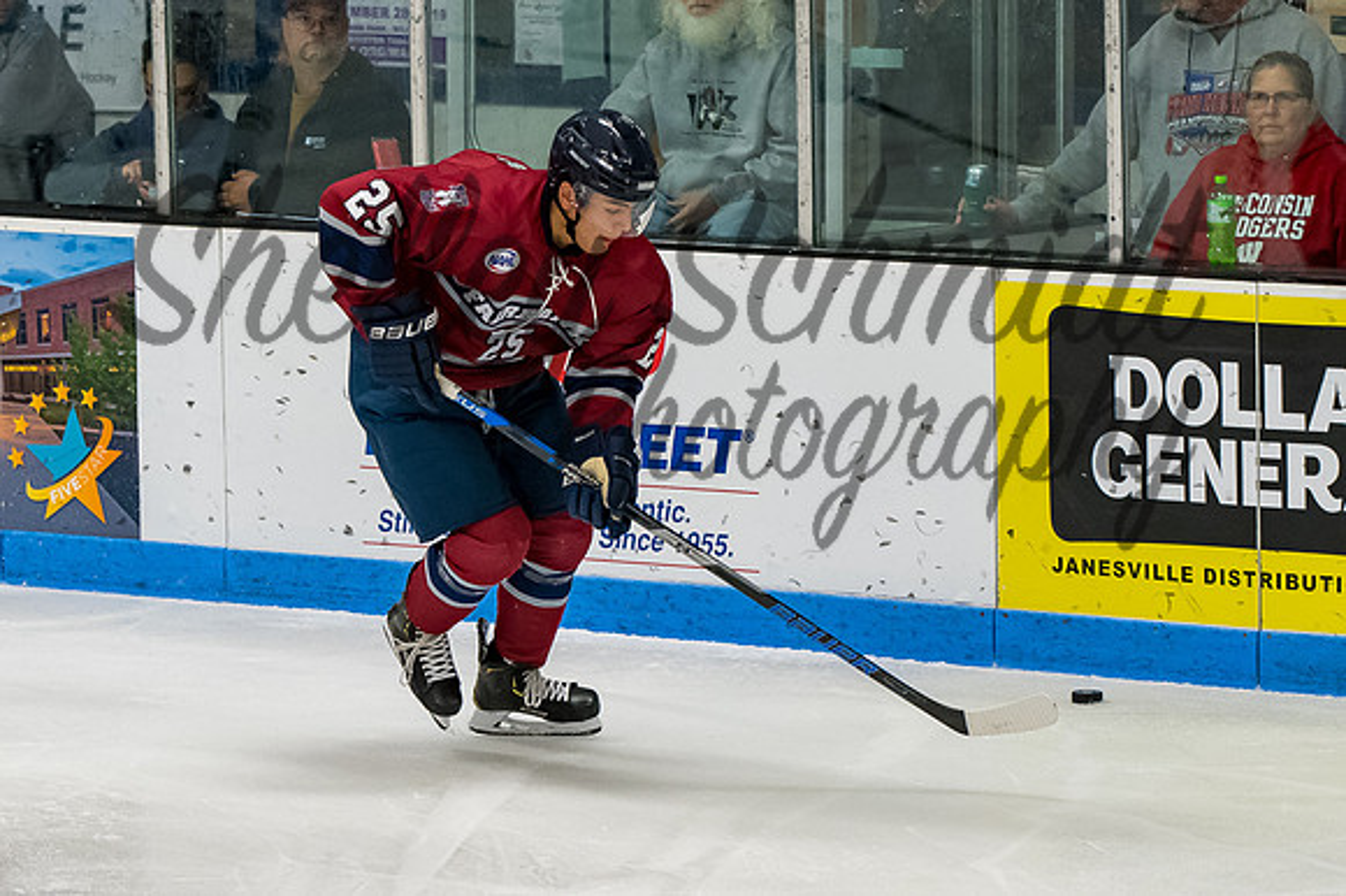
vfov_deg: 6.0
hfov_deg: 9.0
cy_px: 450
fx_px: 8578
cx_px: 578
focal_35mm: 230
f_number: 3.2
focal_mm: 102
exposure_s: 1/800
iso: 2500
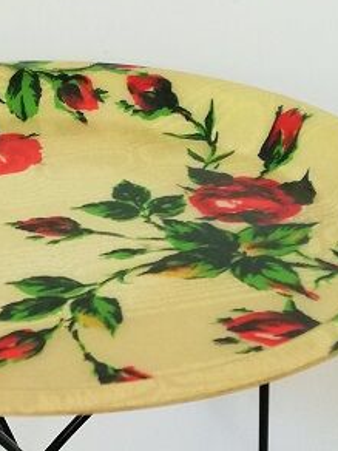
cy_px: 545
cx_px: 51
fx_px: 1068
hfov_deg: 17.8
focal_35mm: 82
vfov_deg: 22.0
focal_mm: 3.81
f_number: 2.2
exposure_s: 1/33.3
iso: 160
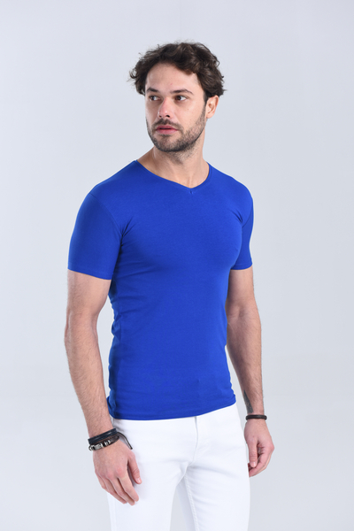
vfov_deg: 28.8
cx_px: 177
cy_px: 266
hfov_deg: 19.5
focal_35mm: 70
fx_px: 1032
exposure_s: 1/125
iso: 250
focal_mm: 70
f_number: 8
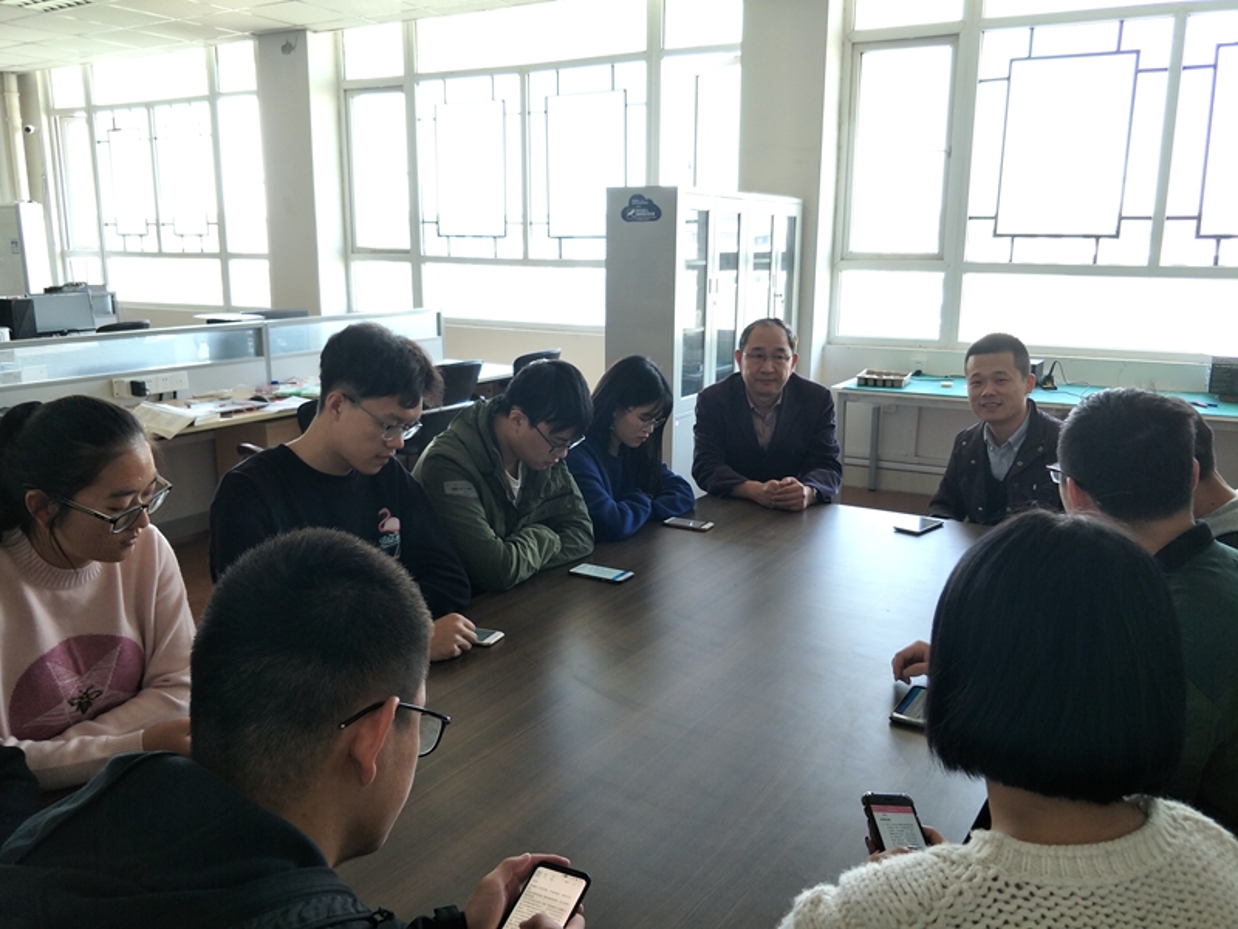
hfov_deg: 76.4
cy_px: 464
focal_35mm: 22
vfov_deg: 61.1
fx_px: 787
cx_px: 619
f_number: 1.7
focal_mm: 3.79
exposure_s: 1/100
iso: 163
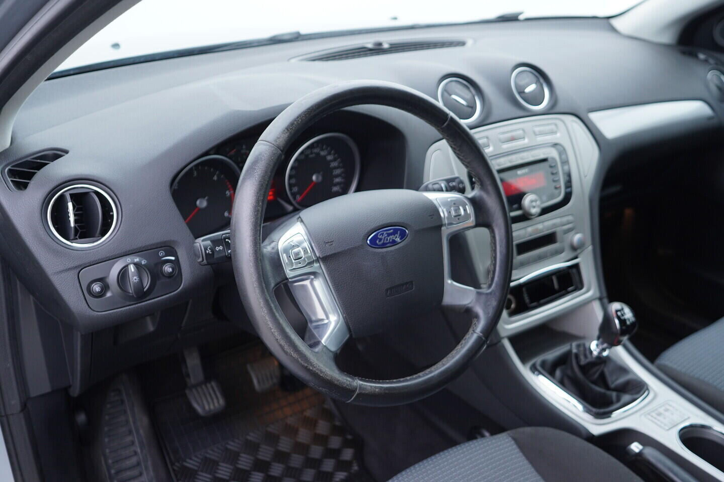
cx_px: 362
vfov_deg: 36.9
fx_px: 724
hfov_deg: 53.1
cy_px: 241
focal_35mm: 36
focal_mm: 24
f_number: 2.8
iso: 200
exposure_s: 1/40
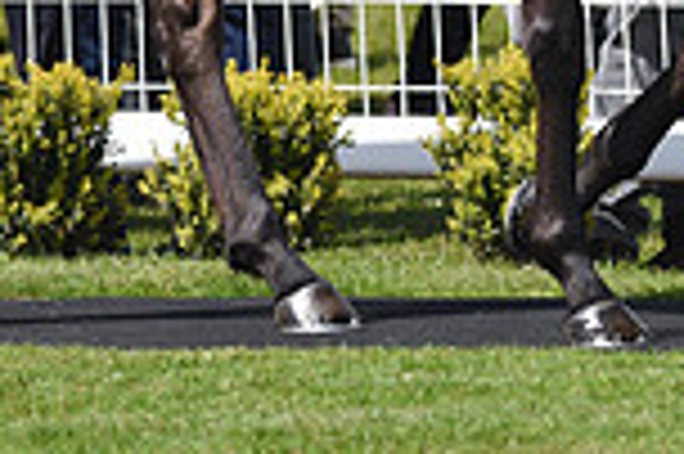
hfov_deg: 1.8
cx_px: 612
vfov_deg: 1.2
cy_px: -402
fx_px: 21731
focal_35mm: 1145
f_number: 4.5
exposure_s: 1/4000
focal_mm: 300
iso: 400
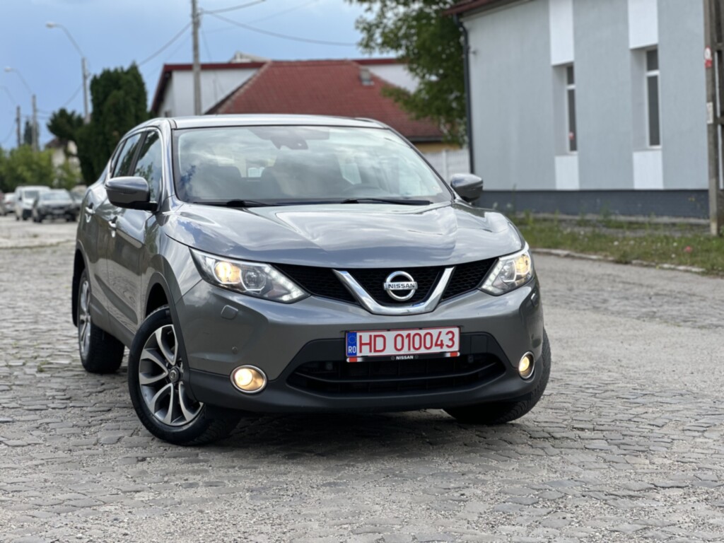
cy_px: 272
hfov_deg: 25.3
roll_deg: +2.1
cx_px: 362
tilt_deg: -2.3
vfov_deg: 19.1
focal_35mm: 77
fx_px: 1610
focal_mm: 9
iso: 25
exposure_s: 1/199
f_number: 2.8
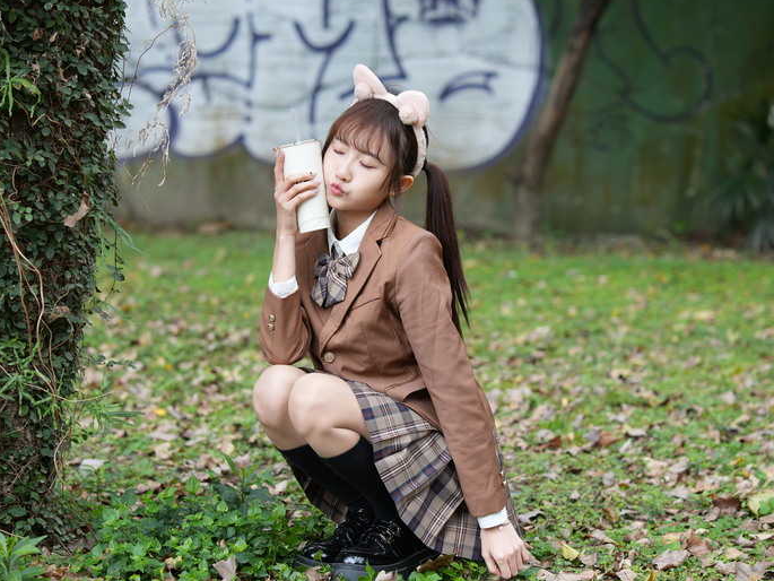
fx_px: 2057
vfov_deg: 16.1
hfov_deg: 21.3
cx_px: 401
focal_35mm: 92
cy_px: 288
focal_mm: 56
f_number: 2.2
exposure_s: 1/100
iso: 125
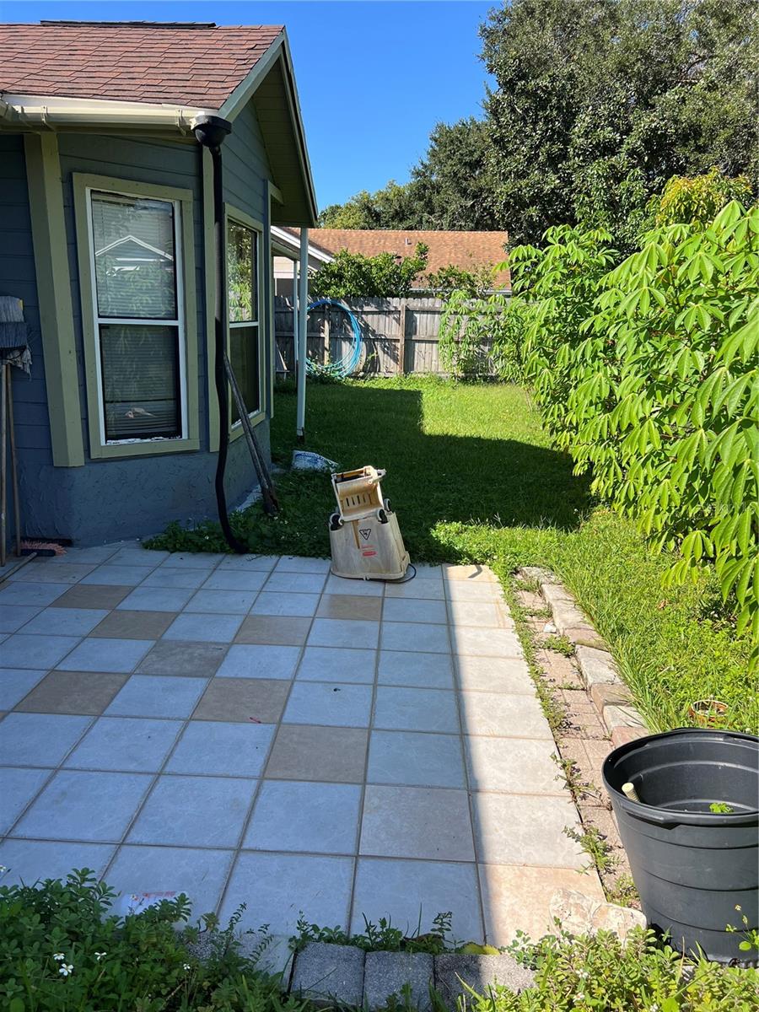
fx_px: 760
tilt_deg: -14.8
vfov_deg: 67.3
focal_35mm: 26
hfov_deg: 53.1
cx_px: 380
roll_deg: -1.7
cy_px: 506
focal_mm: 5.7
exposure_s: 1/2008
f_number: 1.5
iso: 50
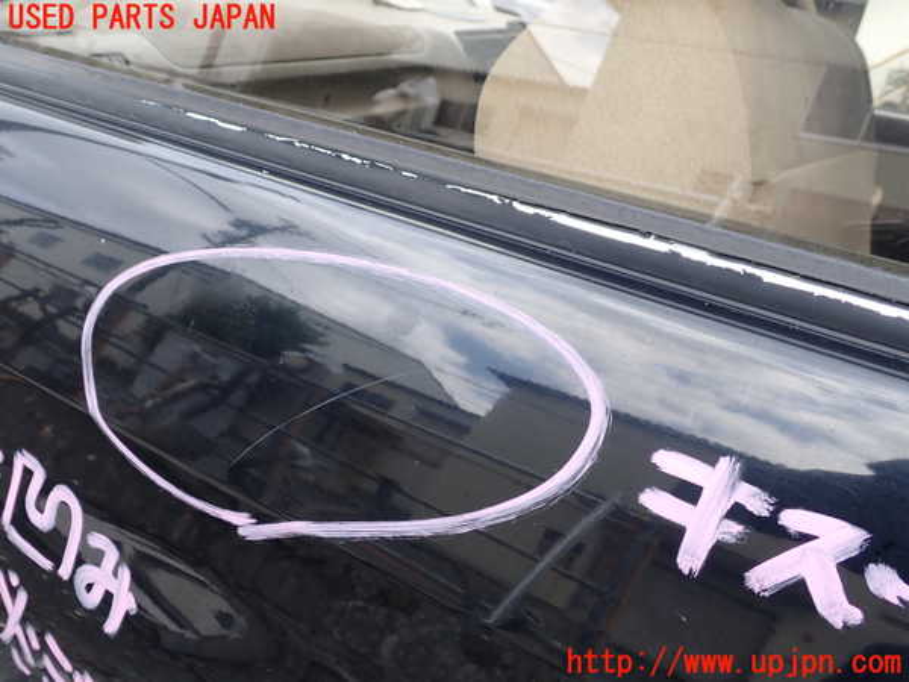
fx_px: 788
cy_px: 341
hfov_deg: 60.0
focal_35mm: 30
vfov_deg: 46.8
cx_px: 454
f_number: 3.2
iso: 100
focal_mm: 5.4
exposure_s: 1/200
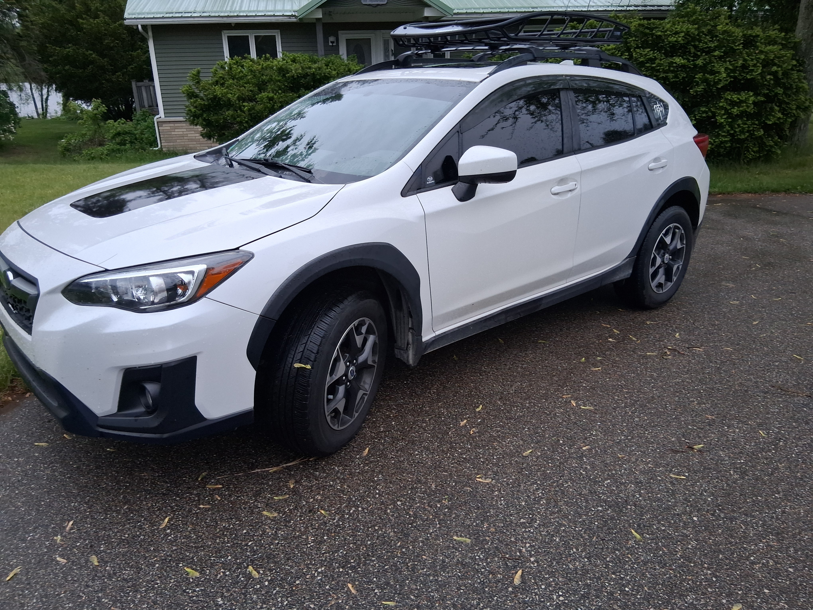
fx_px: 611
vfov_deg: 53.1
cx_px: 406
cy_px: 305
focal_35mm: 26
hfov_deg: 67.3
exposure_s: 1/120
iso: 200
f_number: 1.8
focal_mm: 3.98
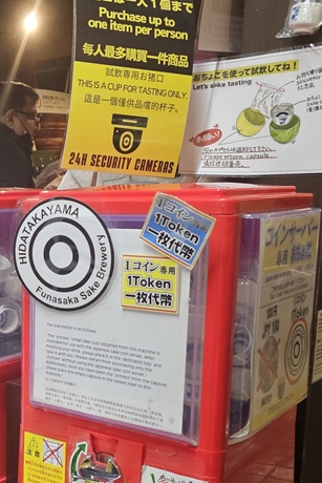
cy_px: 313
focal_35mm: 52
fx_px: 697
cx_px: -74
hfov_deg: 23.5
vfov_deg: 37.8
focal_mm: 6.3
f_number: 1.7
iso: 320
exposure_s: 1/120
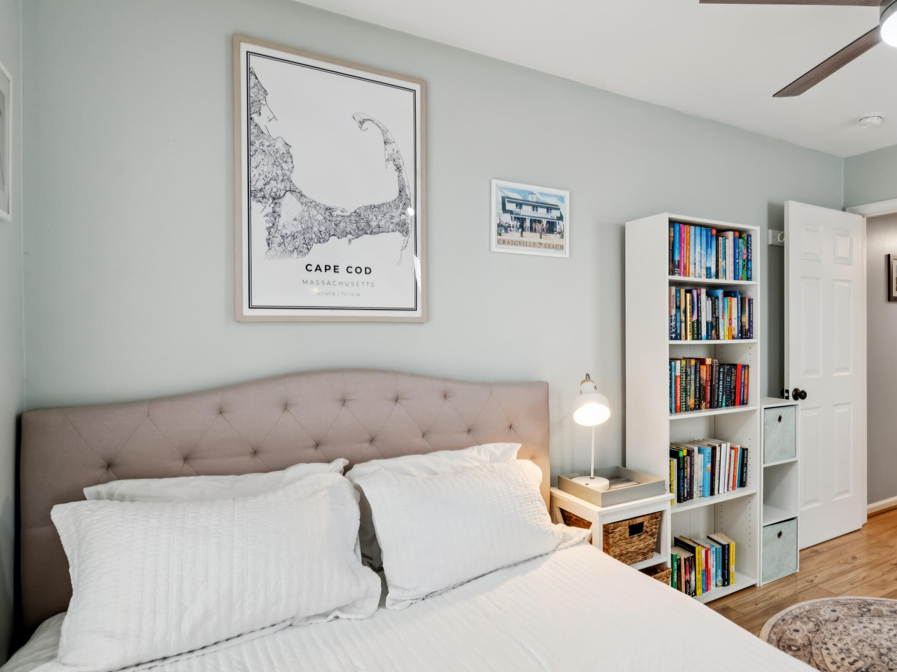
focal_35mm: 22
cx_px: 602
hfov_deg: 73.9
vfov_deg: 61.1
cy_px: 337
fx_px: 570
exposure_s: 1/13
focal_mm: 16
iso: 400
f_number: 8
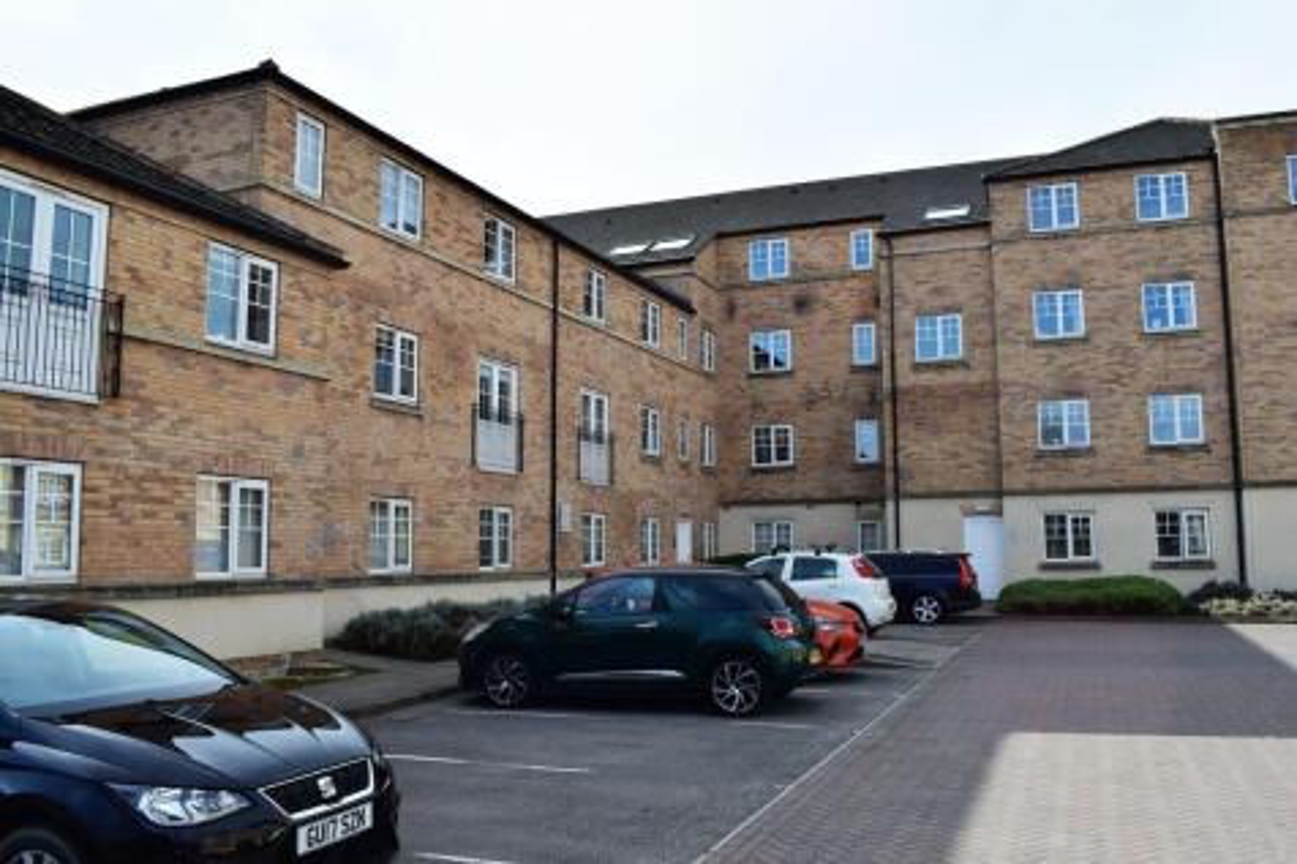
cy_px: 432
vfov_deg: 43.6
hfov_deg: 61.9
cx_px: 648
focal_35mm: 30
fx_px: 1080
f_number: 11
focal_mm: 20
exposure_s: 1/400
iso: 400
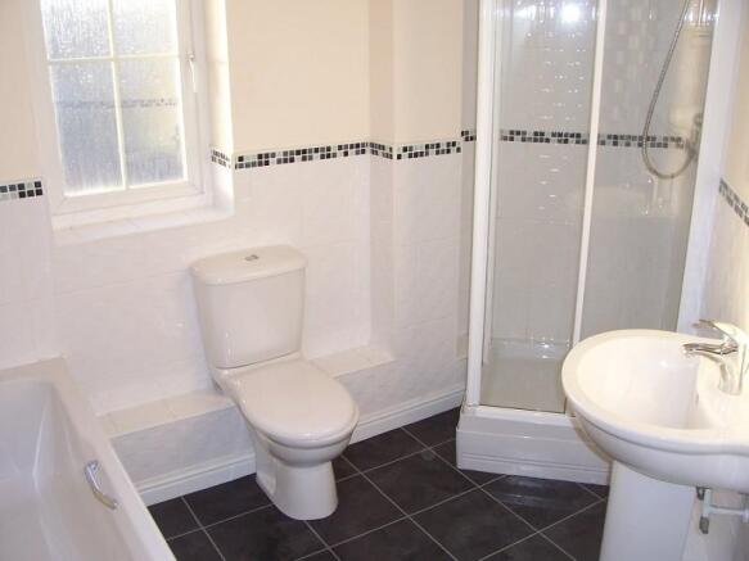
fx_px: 736
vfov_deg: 41.8
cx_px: 374
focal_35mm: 34
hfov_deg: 54.0
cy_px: 280
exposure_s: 1/60
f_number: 2.7
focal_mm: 5.6
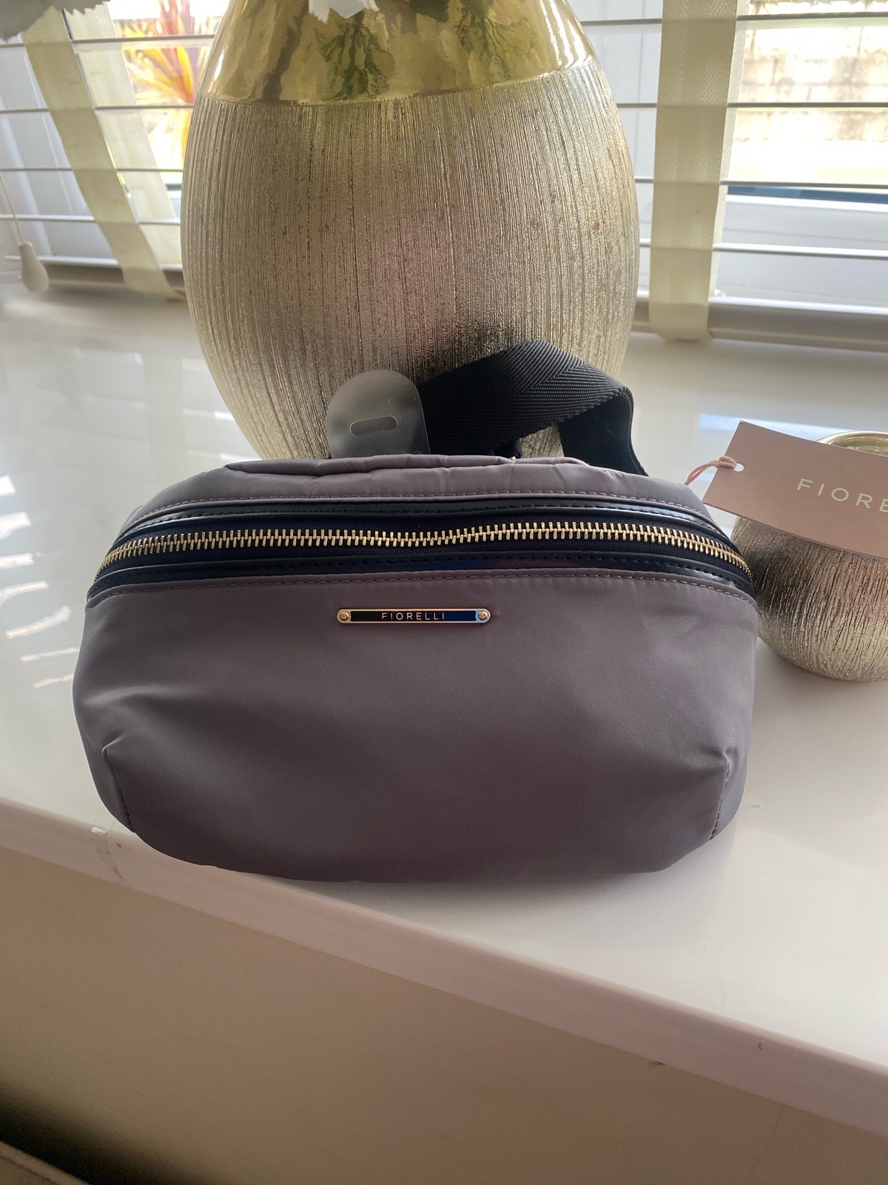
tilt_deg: -36.3
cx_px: 444
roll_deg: +4.5
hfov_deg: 53.1
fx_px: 889
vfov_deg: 67.3
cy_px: 592
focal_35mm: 26
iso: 125
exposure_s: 1/100
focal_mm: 4.25
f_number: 1.8
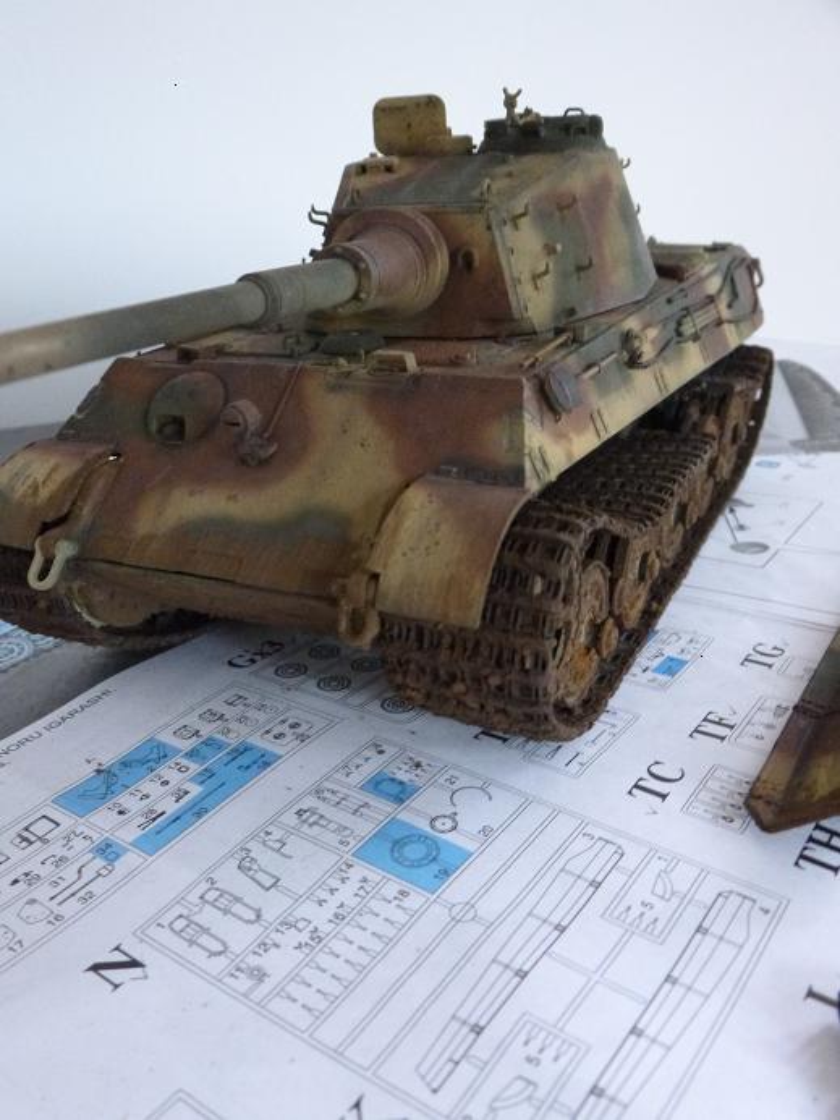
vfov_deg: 61.7
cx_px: 420
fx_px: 938
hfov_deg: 48.2
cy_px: 560
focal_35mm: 29
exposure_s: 1/13
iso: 800
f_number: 3.3
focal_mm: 5.2
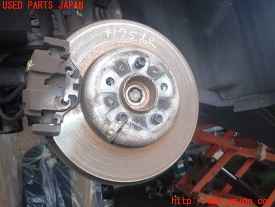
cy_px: 104
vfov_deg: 54.9
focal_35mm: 25
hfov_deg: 69.4
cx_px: 138
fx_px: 199
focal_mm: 4.5
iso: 100
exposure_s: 1/80
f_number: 2
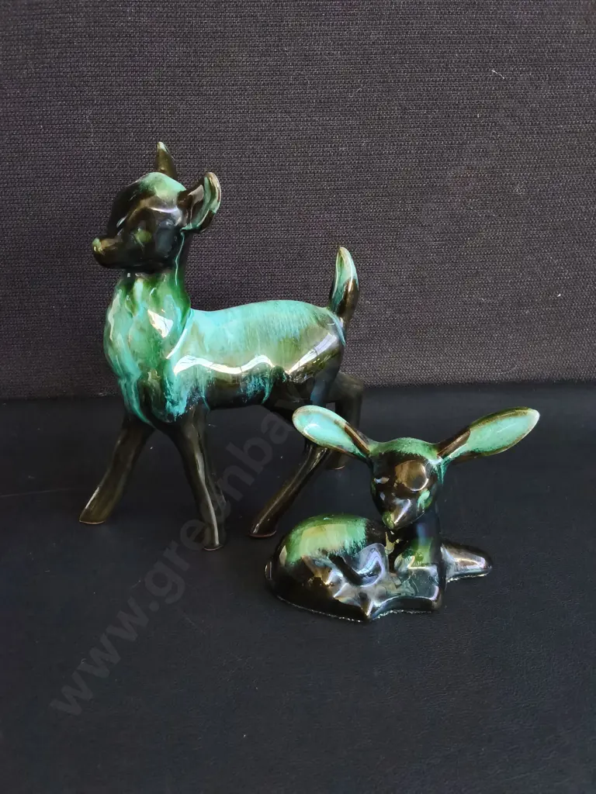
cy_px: 397
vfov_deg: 65.3
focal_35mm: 27
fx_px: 620
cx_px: 298
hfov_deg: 51.4
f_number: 2
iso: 400
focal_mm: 2.87
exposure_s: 1/100
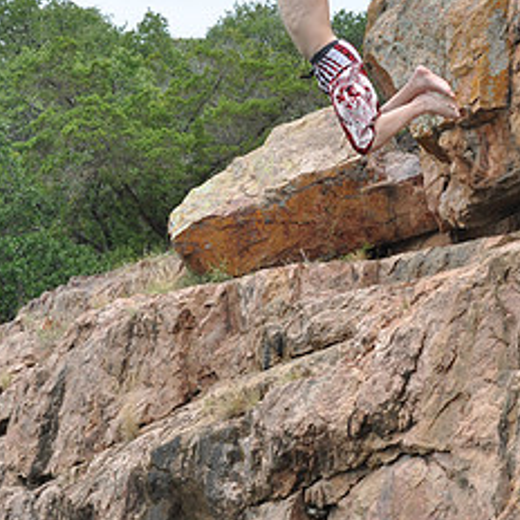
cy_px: 115
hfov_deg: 17.0
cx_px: 386
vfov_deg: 16.9
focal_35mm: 102
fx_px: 1734
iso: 400
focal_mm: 32
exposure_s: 1/1250
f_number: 5.6
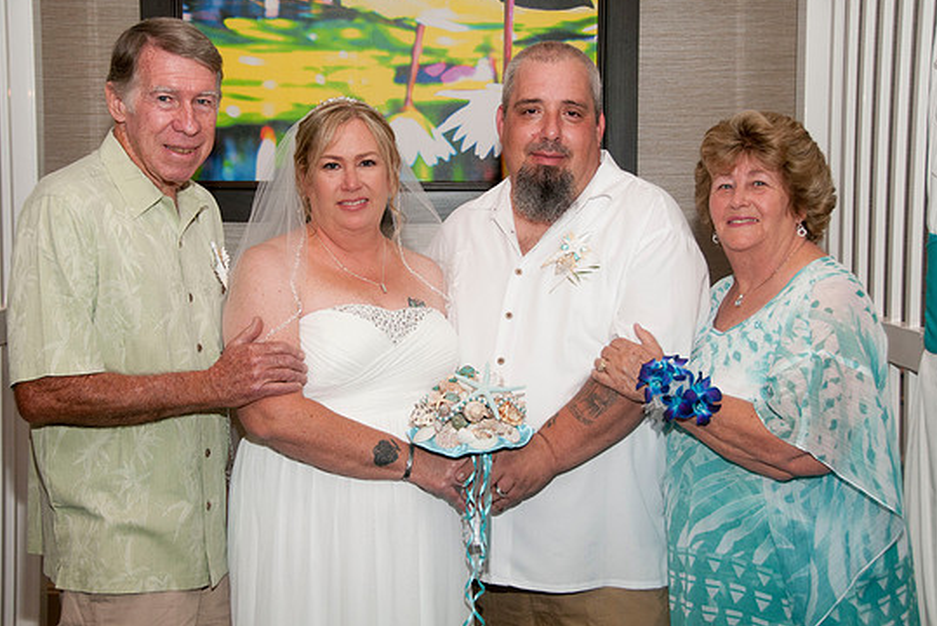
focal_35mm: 58
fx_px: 1510
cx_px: 449
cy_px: 295
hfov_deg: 34.5
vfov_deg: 23.4
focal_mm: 36
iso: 400
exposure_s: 1/60
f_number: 5.6
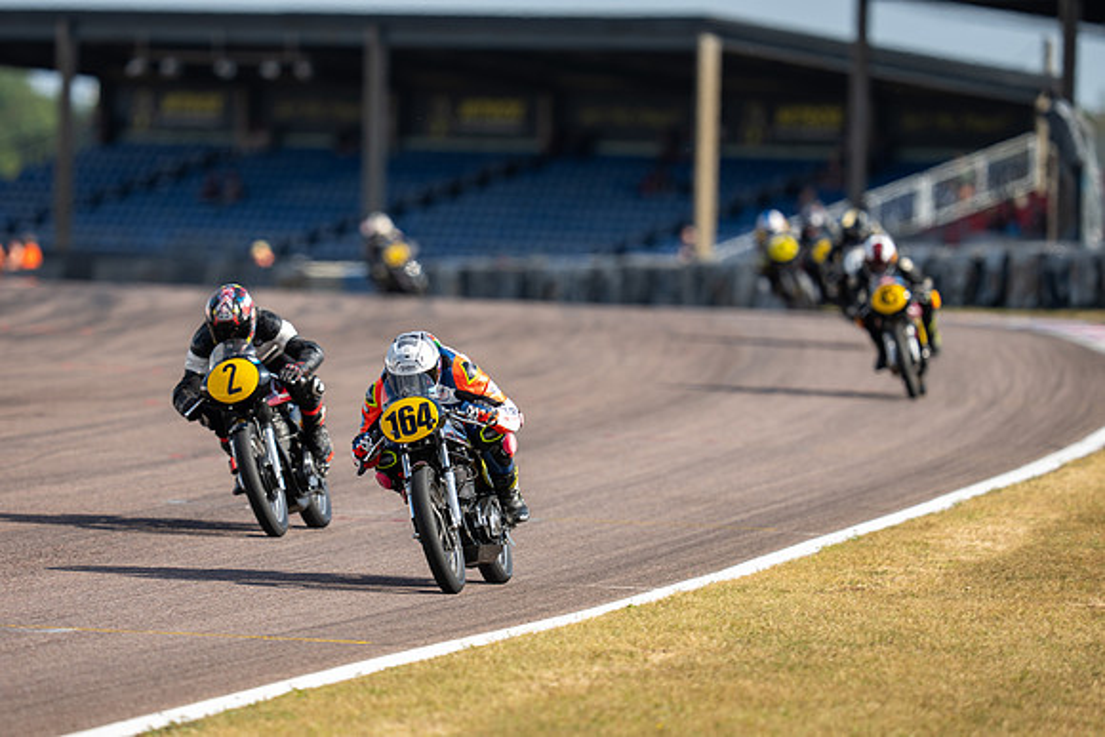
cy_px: 368
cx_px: 552
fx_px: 12285
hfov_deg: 5.2
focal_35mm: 400
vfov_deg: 3.4
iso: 50
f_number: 3.5
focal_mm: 400
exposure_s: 1/500
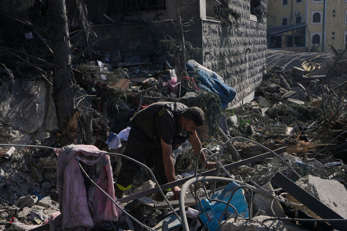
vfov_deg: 30.5
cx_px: 172
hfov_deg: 44.5
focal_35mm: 44
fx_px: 424
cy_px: 133
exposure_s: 1/1250
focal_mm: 35
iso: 320
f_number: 8
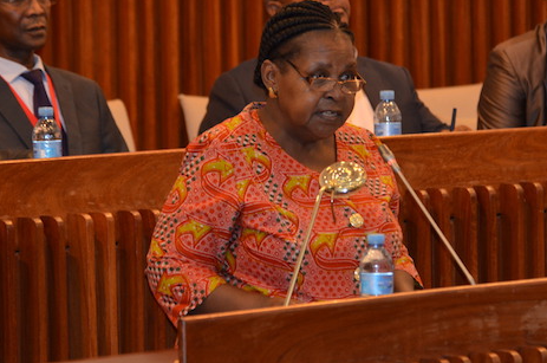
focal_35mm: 373
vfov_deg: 3.7
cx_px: 338
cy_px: 161
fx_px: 5658
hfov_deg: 5.5
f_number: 5
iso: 800
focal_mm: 180
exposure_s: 1/60
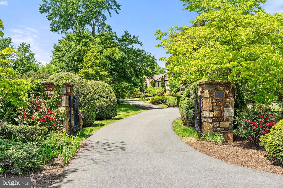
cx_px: 142
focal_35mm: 35
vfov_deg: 37.9
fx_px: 275
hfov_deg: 54.4
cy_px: 94
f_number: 13
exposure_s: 1/200
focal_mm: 35
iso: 320
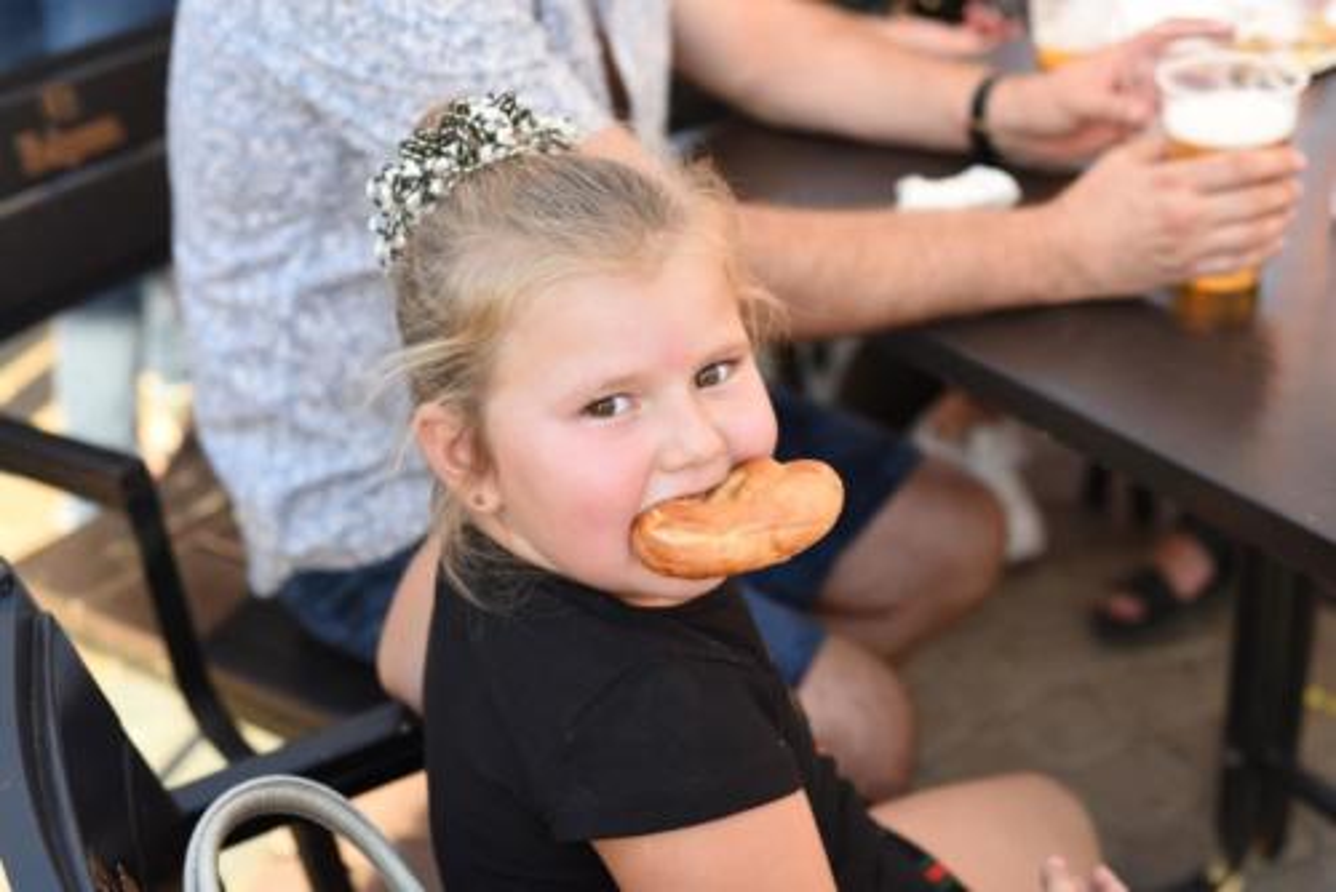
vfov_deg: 27.0
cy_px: 446
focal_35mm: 50
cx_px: 668
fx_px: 1857
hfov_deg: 39.6
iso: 400
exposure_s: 1/500
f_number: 3.5
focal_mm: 50
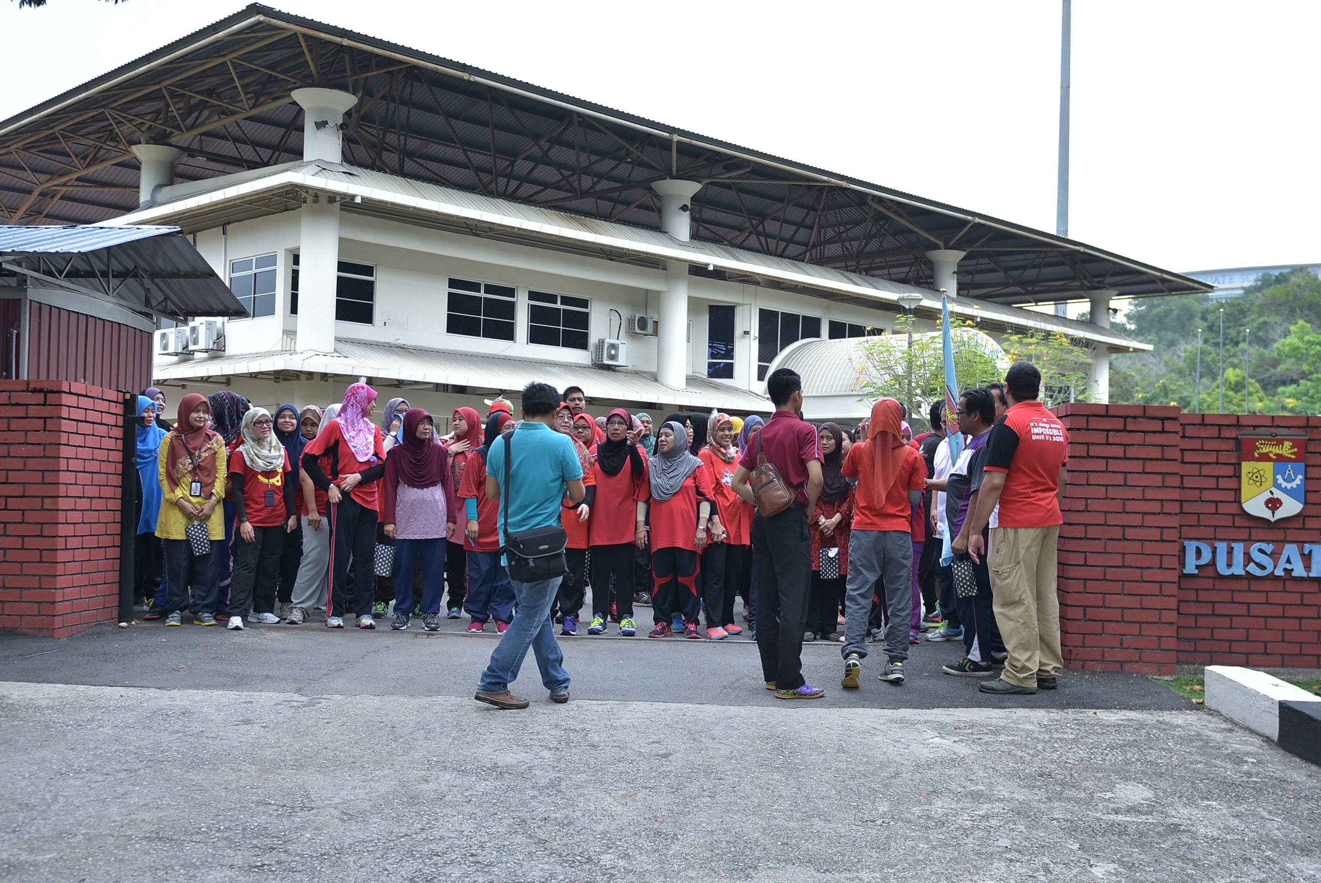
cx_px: 660
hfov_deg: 53.1
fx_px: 1322
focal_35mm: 36
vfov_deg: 36.9
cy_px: 442
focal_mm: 24
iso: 100
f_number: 2.8
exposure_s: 1/200
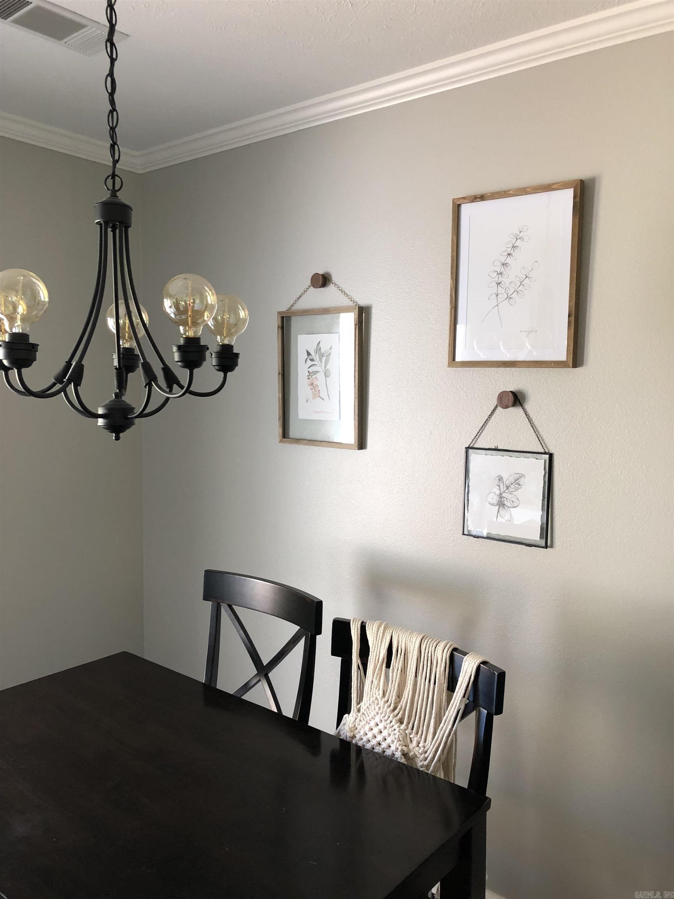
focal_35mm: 28
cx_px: 337
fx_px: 727
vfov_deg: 63.4
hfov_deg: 49.7
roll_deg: -1.8
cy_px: 450
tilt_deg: -7.0
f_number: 1.8
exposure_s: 1/20
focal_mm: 3.99
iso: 40
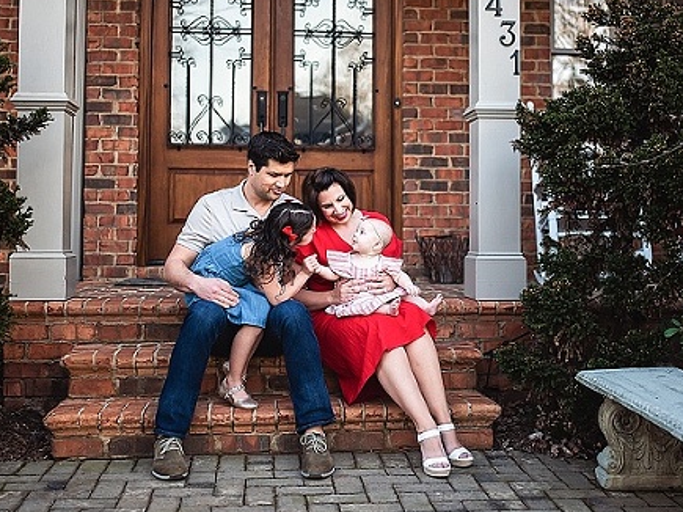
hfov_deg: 42.9
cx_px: 320
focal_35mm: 44
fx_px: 868
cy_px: 224
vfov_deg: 32.8
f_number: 4.5
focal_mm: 35
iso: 125
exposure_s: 1/500
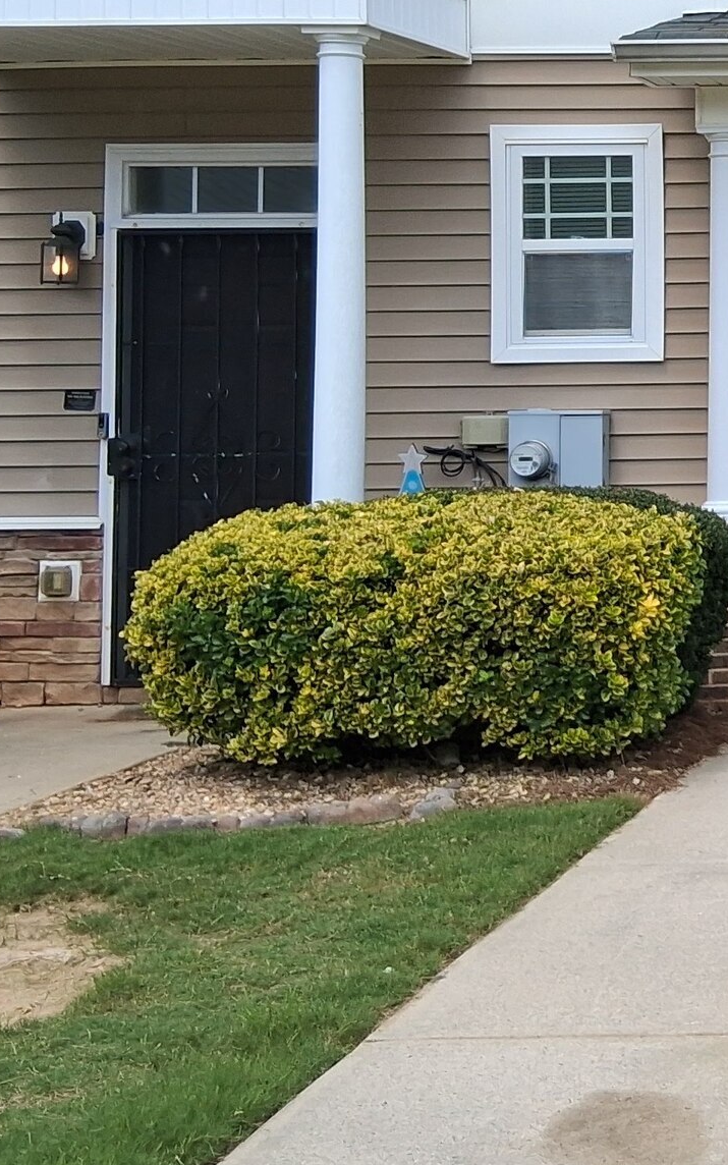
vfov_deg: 27.5
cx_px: 1259
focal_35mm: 74
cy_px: 310
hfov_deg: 15.4
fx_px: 2349
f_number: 1.8
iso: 25
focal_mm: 3.98
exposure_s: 1/338
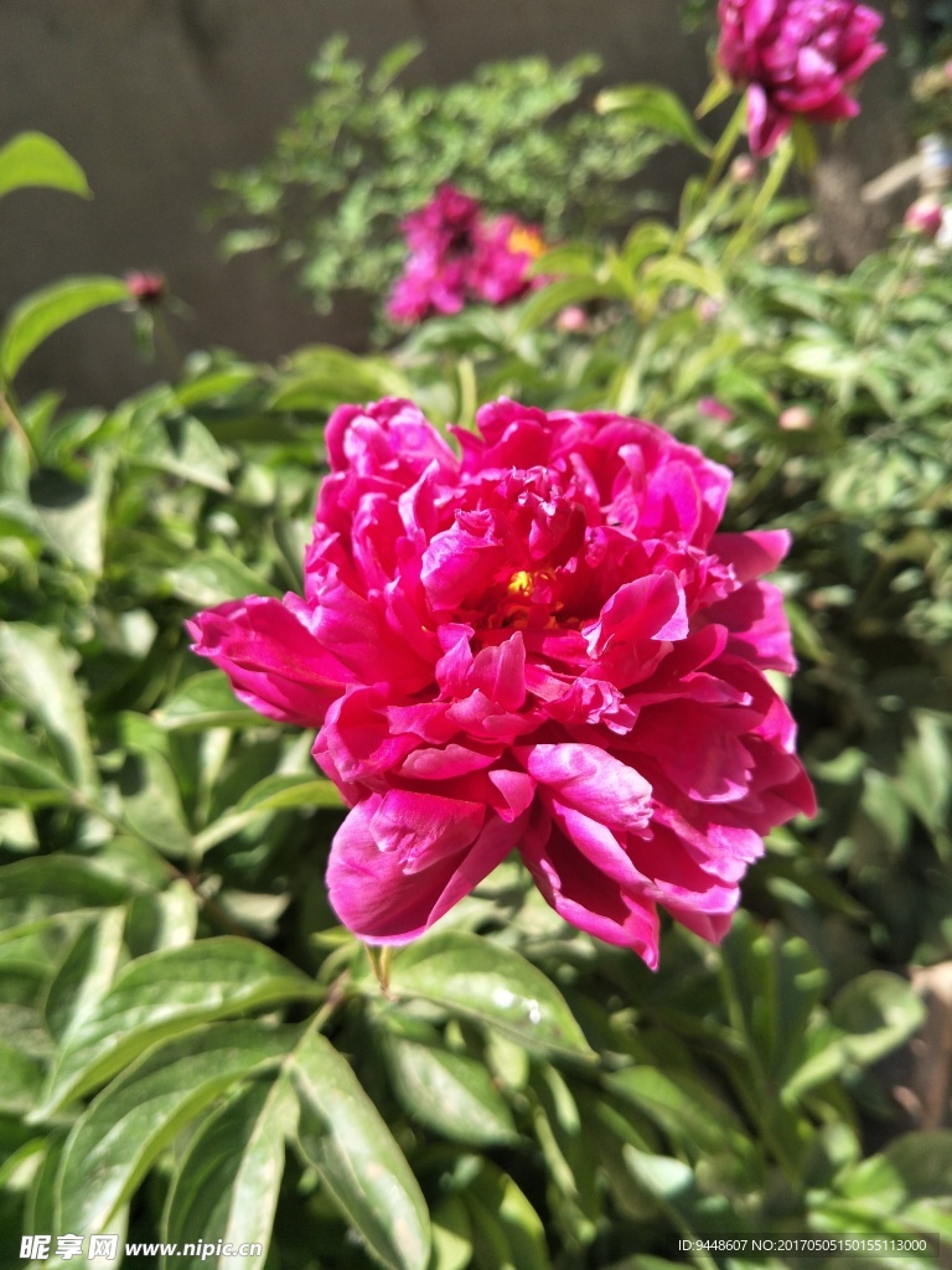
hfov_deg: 56.8
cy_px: 635
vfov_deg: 71.6
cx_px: 476
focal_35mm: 24
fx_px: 880
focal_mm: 4.1
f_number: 1.7
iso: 45
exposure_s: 1/904
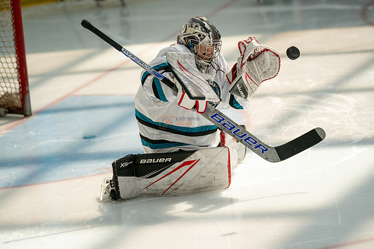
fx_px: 2044
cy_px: 101
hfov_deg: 10.5
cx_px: 187
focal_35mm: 197
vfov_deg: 7.0
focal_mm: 166
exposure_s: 1/6400
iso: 1600
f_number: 2.8
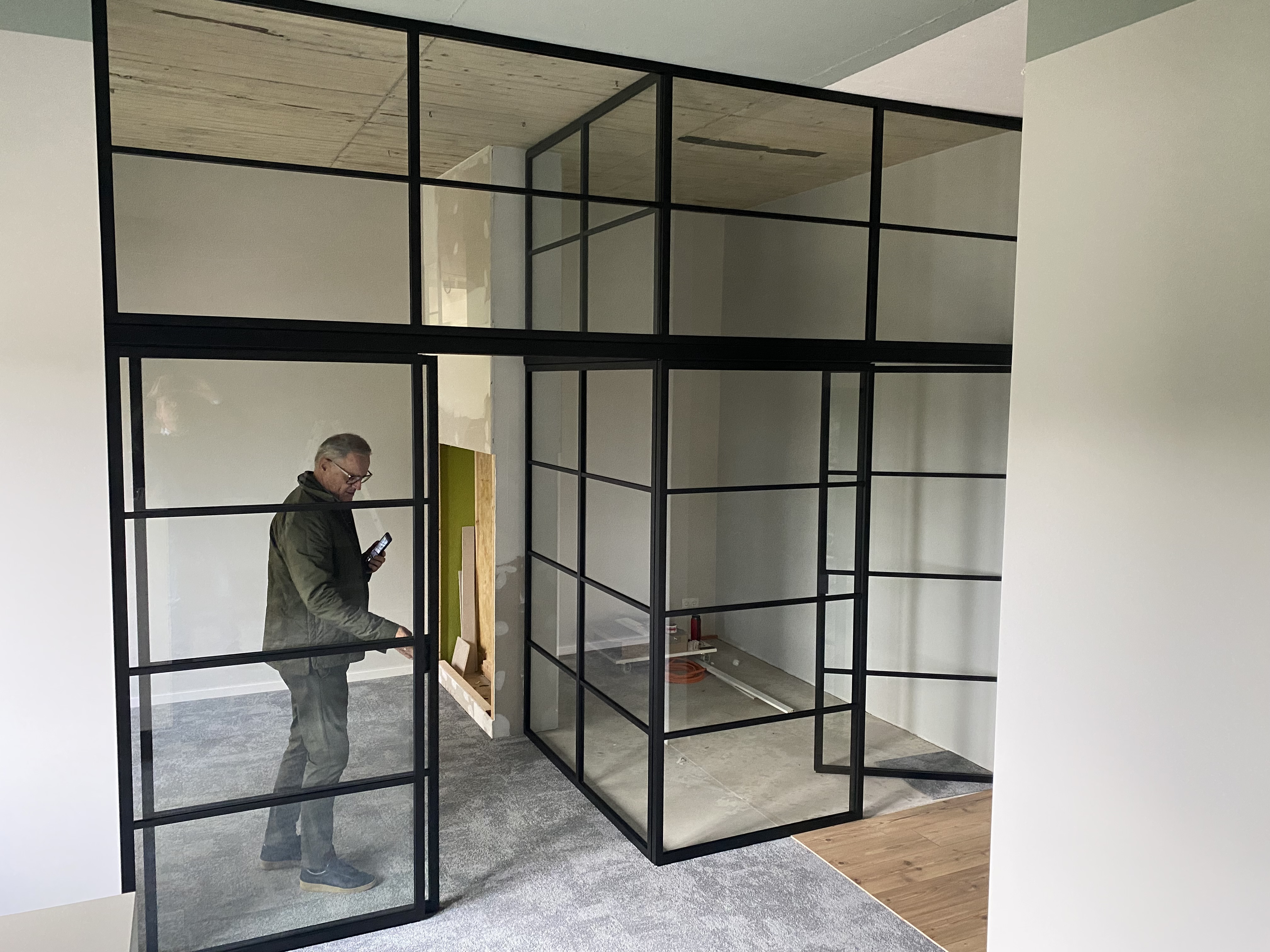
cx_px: 635
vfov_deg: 53.1
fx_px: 954
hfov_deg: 67.3
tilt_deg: -6.2
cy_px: 476
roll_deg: -0.7
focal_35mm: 26
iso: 500
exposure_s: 1/60
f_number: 1.8
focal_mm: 4.25
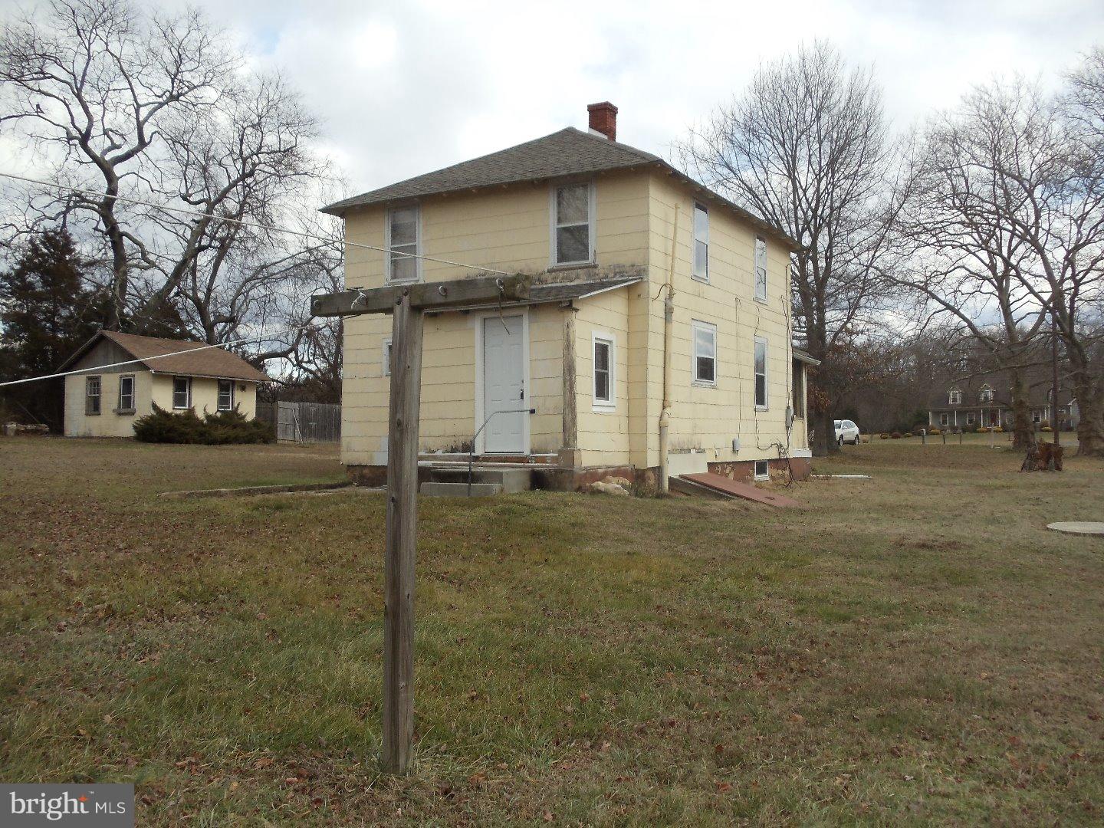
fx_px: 1403
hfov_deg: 42.9
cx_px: 552
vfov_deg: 32.9
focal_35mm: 44
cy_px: 414
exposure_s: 1/500
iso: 100
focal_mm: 6
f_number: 3.5
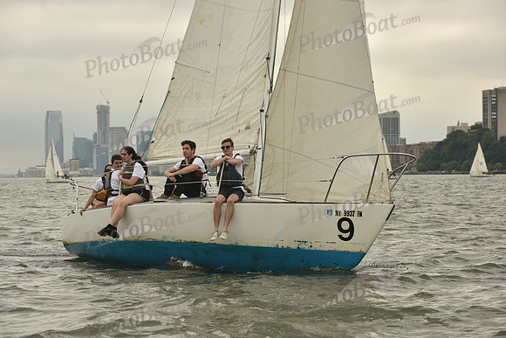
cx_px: 253
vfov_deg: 14.0
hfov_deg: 20.8
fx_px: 1378
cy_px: 169
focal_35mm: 98
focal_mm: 98
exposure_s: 1/1600
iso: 320
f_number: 5.6
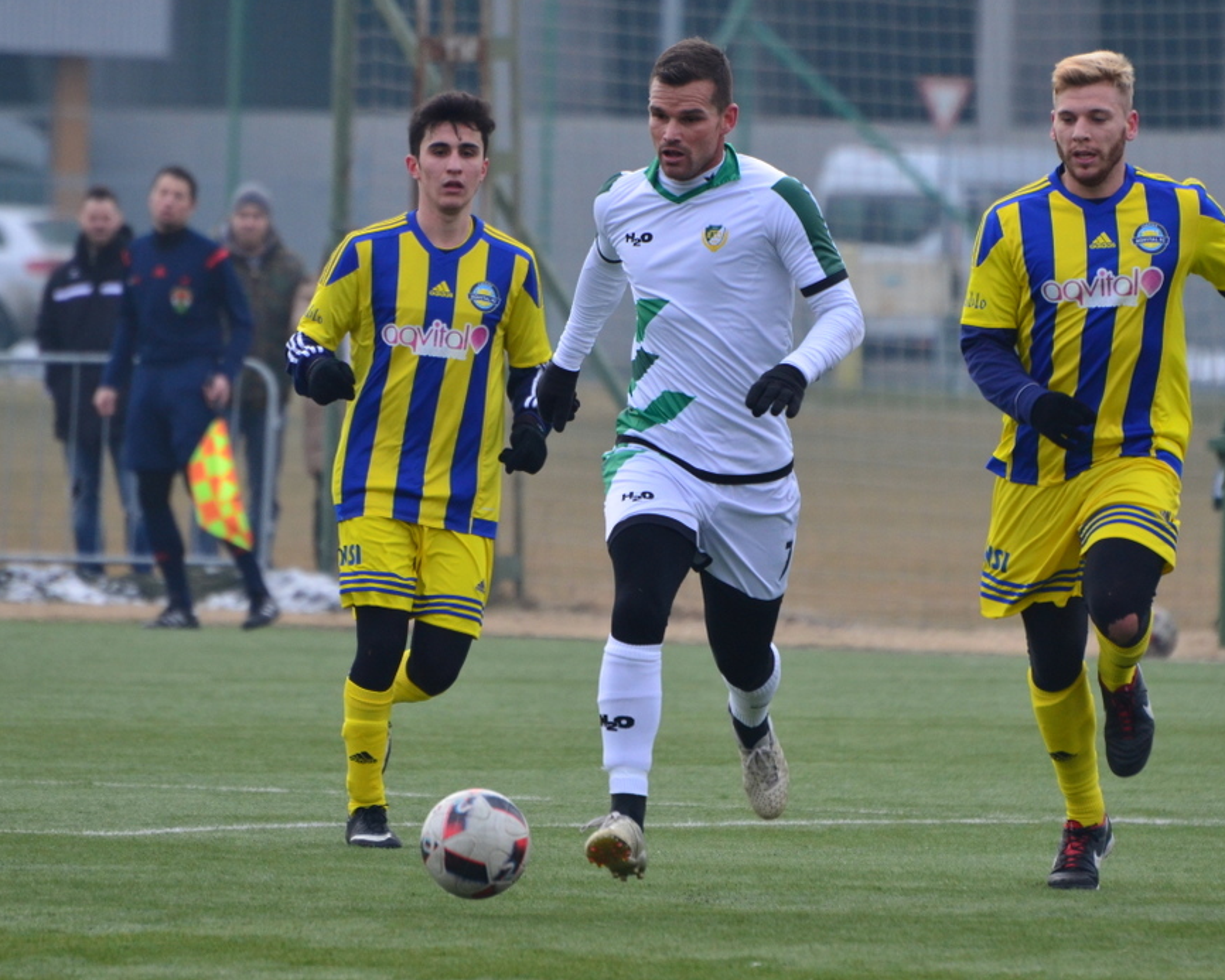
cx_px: 733
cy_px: 504
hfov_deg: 3.6
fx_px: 19761
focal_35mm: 545
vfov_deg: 2.8
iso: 800
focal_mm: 280
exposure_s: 1/1000
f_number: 5.6
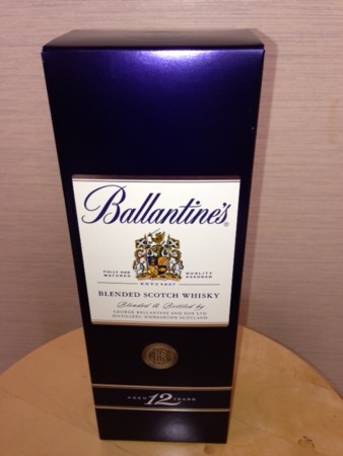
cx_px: 172
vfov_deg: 55.3
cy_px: 228
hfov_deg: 43.0
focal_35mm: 33
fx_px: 436
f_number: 2.4
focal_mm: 4.13
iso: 50
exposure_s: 1/62
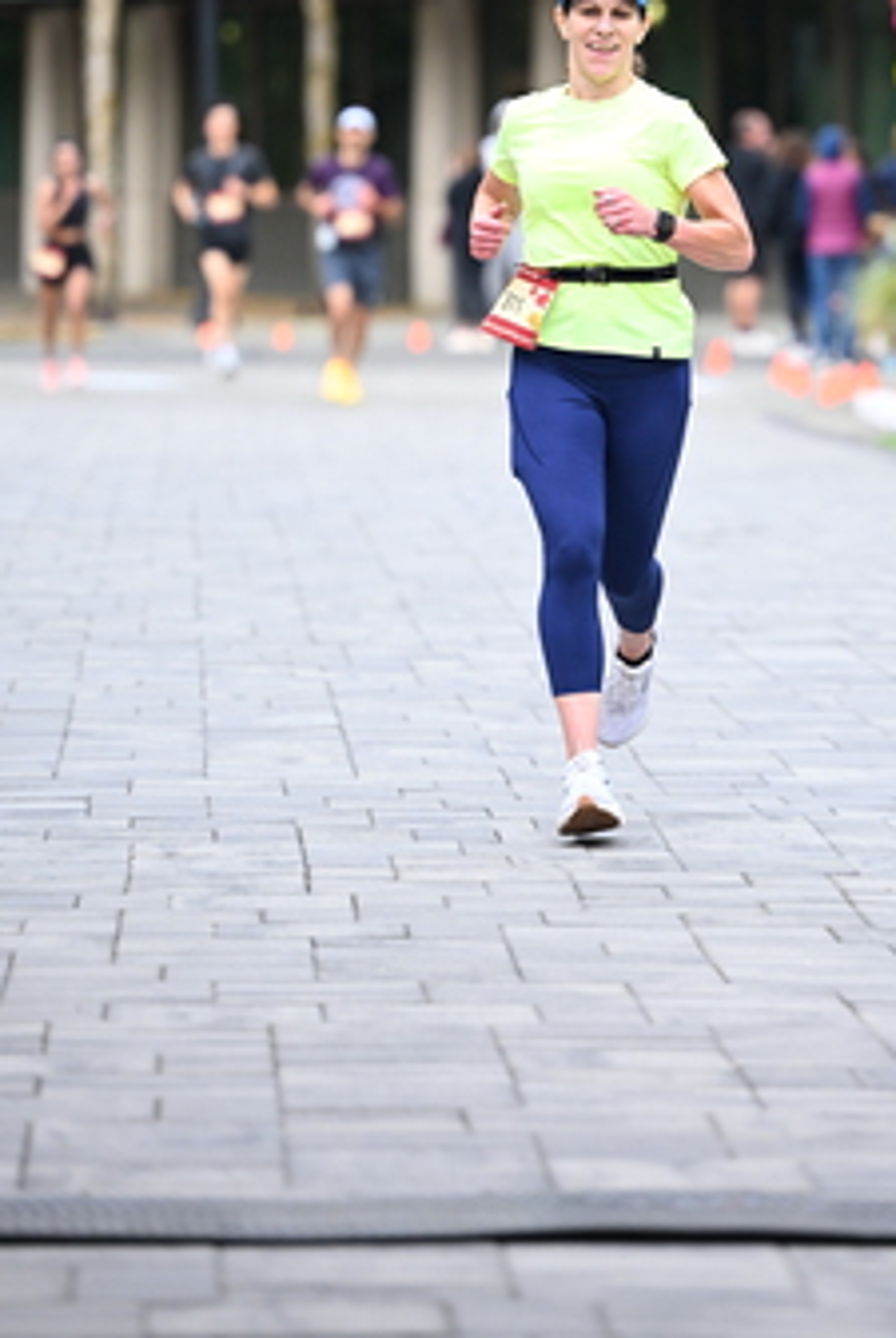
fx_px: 8820
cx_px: 619
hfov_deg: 5.8
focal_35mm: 237
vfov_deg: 8.7
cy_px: 267
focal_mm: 145
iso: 1000
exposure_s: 1/1600
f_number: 2.8
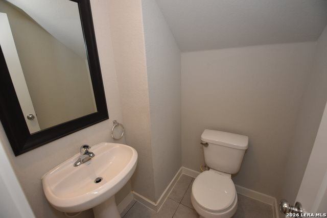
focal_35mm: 15
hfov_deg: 100.4
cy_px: 109
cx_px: 164
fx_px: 136
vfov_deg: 77.4
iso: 1000
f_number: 4
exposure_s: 1/60
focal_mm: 10
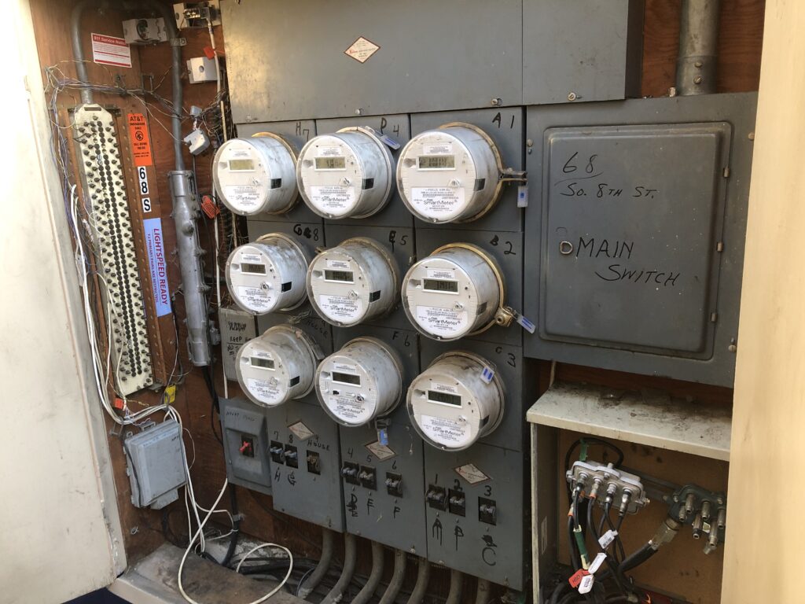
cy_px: 302
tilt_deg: -15.5
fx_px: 651
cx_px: 402
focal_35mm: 28
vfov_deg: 49.7
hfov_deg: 63.4
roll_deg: +2.1
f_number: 1.8
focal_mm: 3.99
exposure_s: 1/30
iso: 40
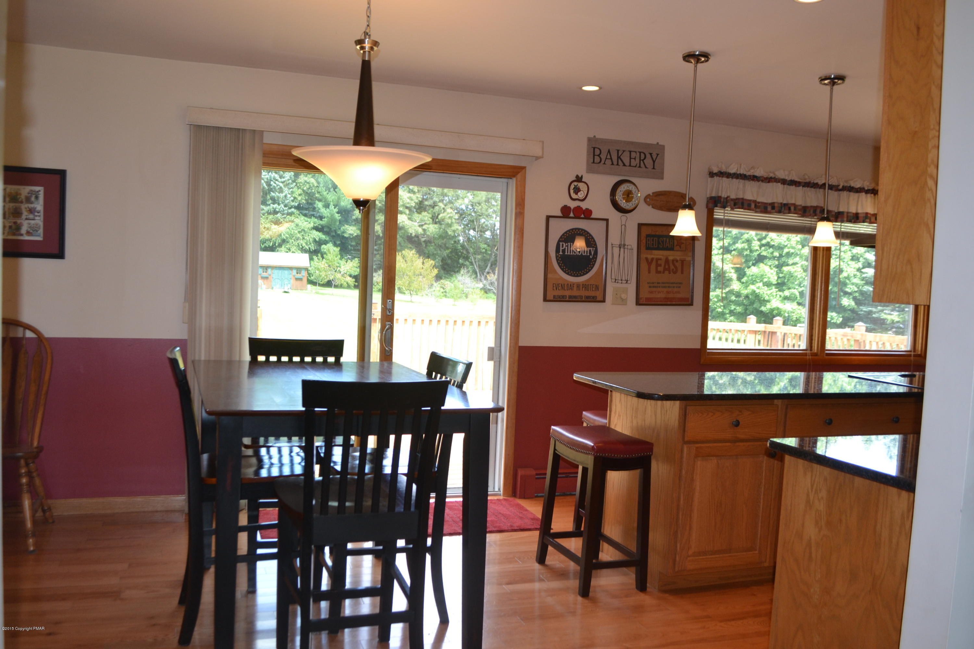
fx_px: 812
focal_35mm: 30
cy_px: 324
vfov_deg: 43.6
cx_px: 487
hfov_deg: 61.9
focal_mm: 20
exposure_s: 1/100
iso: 400
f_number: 4.5
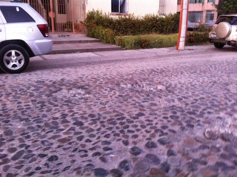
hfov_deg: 52.7
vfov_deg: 40.6
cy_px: 88
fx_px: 239
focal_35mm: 35
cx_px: 118
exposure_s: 1/15
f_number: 2.8
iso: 640
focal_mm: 3.85
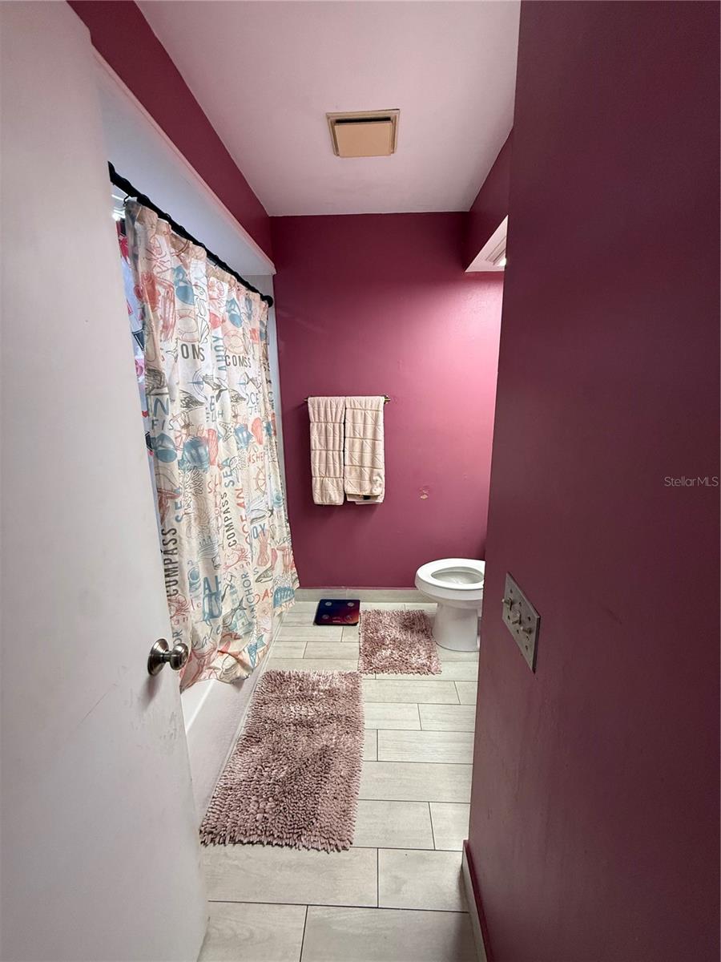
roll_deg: -0.1
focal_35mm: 14
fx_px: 389
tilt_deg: -13.0
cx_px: 360
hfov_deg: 85.7
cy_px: 481
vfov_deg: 102.1
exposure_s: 1/120
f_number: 2.2
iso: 250
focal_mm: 2.22
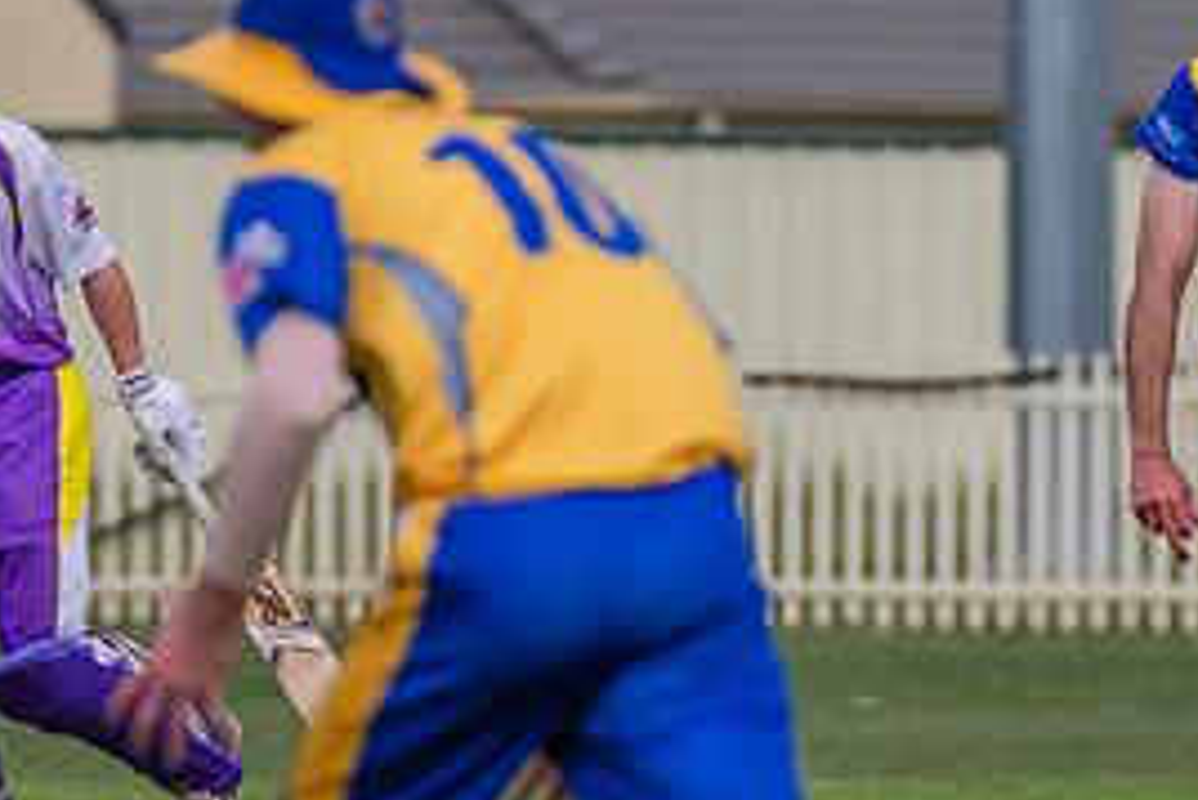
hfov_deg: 1.8
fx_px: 37356
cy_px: 422
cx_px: 1013
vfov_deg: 1.2
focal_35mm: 1122
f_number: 7.1
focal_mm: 500
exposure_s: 1/2500
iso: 800
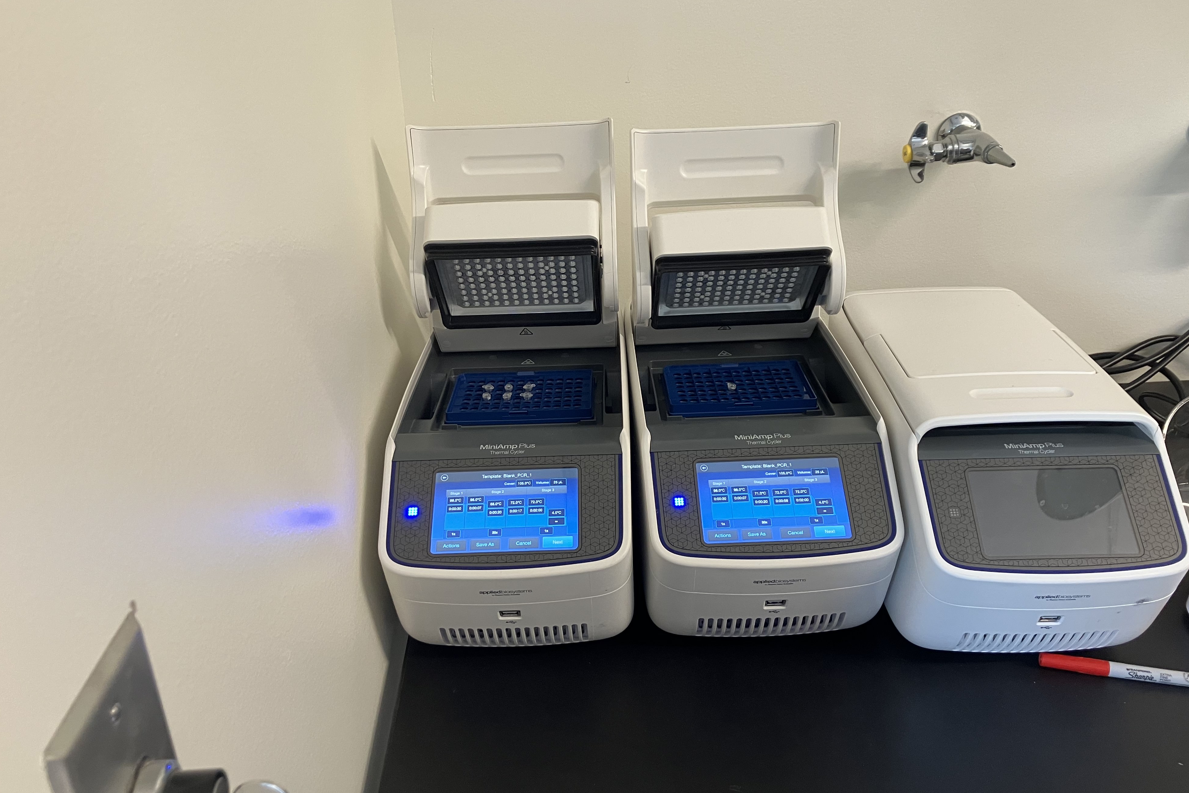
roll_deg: +2.6
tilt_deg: -26.3
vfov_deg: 43.6
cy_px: 409
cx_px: 599
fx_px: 991
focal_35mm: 30
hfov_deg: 61.9
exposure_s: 1/60
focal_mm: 3.99
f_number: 1.8
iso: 100
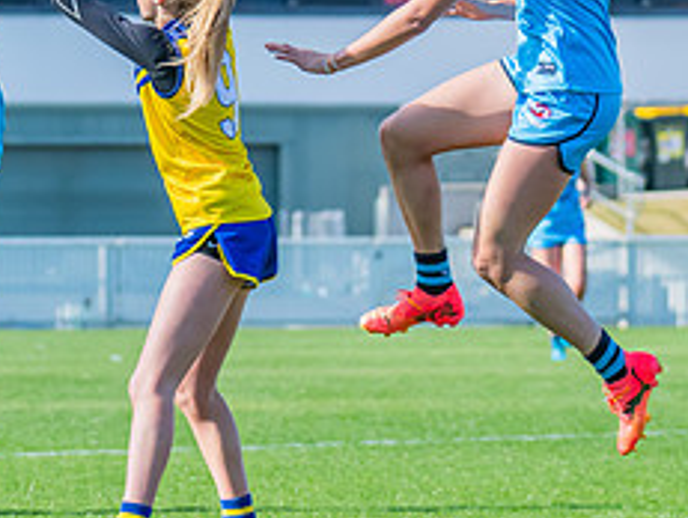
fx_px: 11147
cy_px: 80
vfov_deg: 2.7
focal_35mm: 560
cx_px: 31
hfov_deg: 3.5
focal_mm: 170
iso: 800
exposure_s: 1/1250
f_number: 6.3
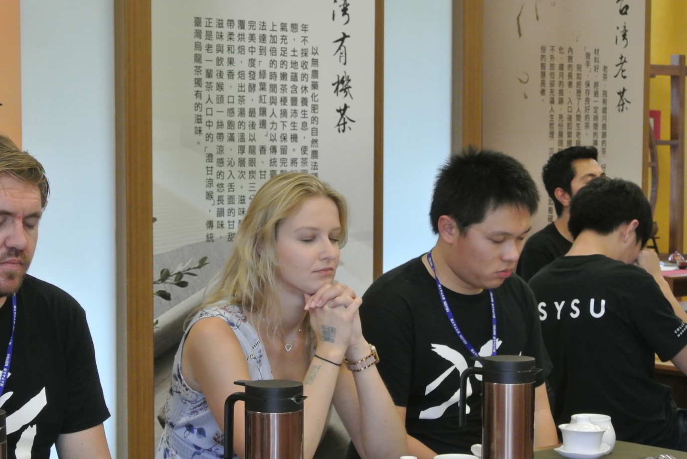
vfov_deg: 16.1
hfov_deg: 23.8
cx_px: 275
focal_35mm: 85
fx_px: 1624
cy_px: 294
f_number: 5
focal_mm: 22.7
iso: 800
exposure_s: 1/50
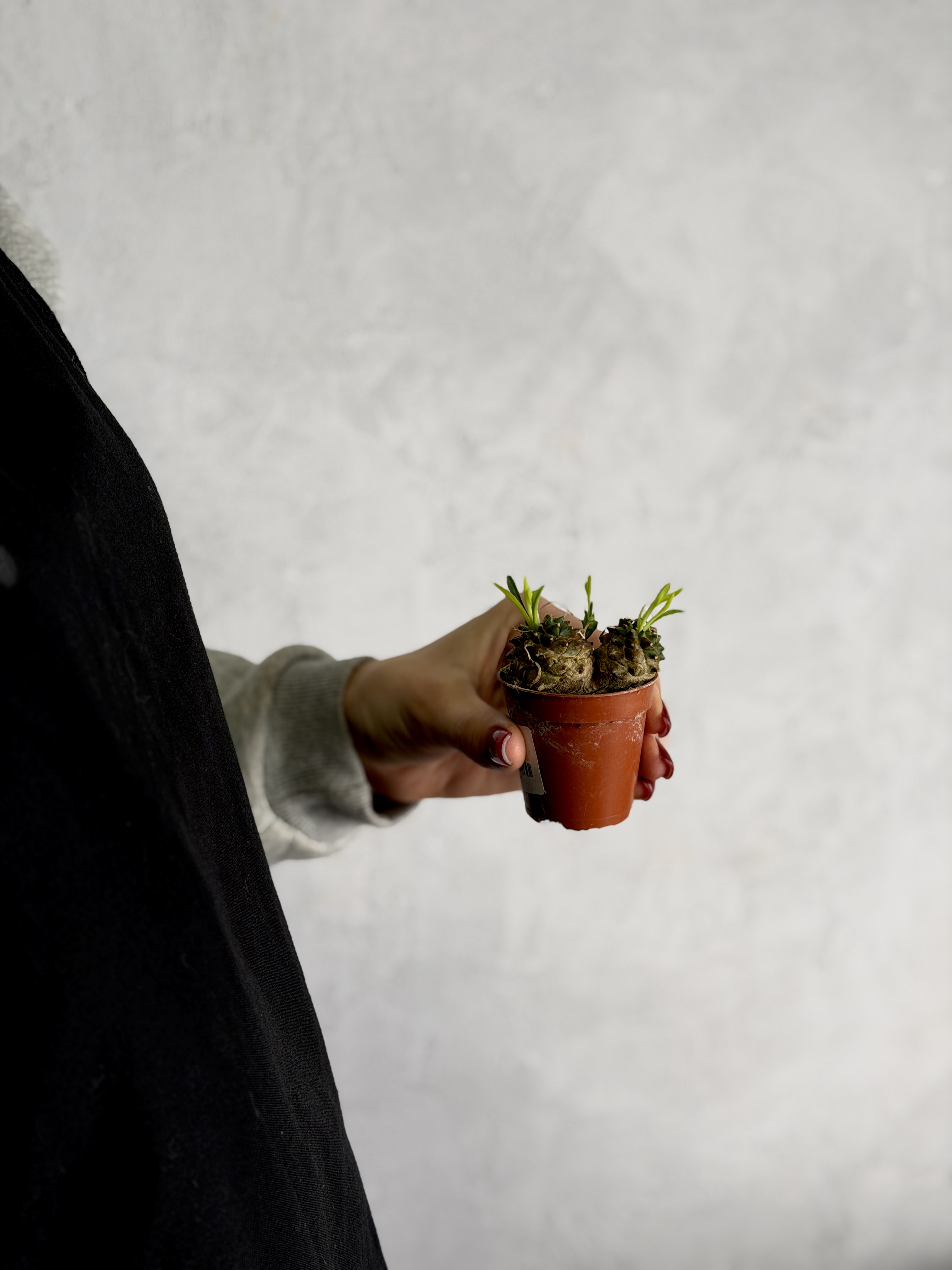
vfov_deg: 39.7
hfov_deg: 30.3
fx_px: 1760
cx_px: 476
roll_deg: +3.8
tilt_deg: -14.0
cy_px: 635
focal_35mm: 48
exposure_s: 1/475
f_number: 1.78
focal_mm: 6.76
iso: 64
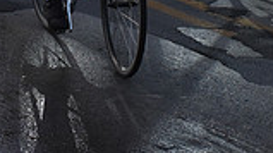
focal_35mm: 191
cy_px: -133
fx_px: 1381
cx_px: 38
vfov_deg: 6.2
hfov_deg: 11.2
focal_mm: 50
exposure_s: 1/400
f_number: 2.8
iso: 2500
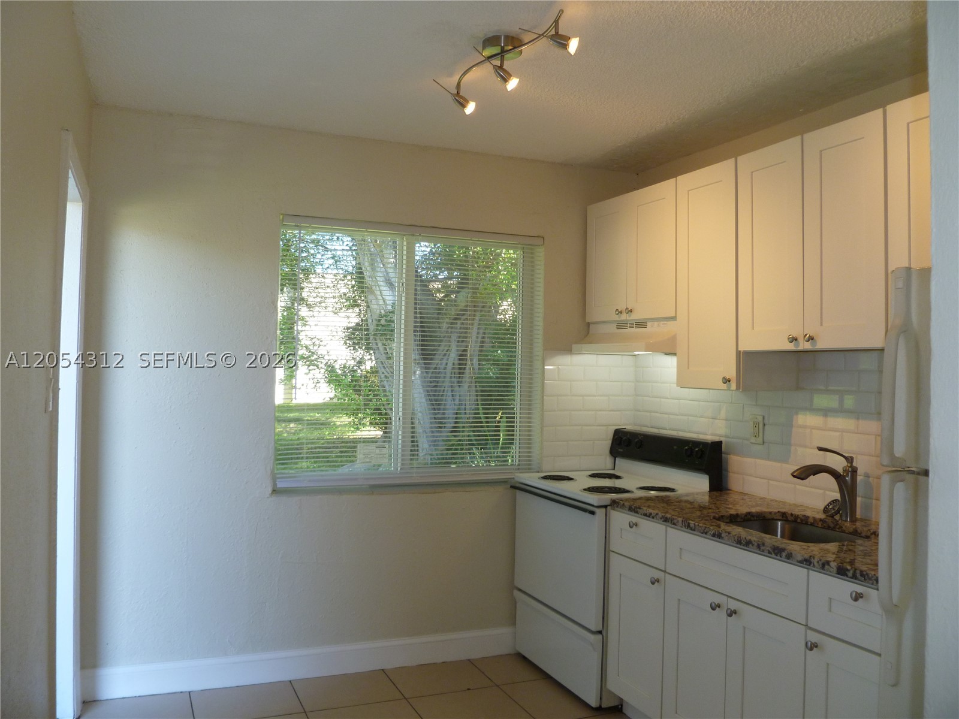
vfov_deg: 49.7
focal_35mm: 28
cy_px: 360
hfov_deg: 63.4
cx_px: 480
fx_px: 776
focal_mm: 5
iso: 125
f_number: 3.3
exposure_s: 1/30
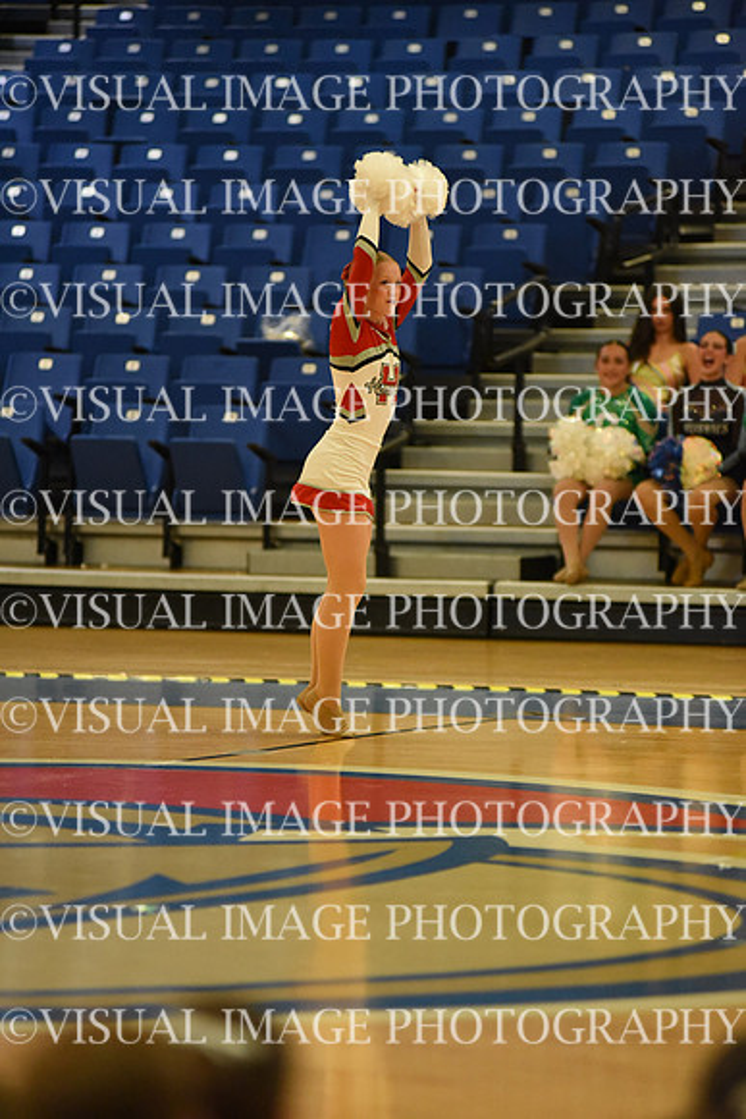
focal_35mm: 200
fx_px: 6212
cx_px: 373
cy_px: 560
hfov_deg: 6.9
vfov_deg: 10.3
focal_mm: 200
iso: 8000
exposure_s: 1/1000
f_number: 2.8
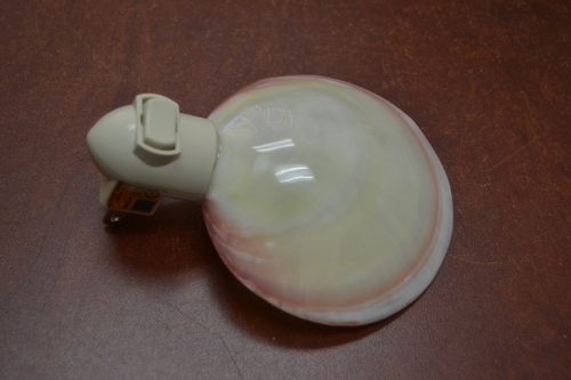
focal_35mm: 68
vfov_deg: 20.1
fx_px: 1070
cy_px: 190
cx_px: 286
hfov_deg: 29.9
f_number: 5.3
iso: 500
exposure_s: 1/60
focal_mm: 45
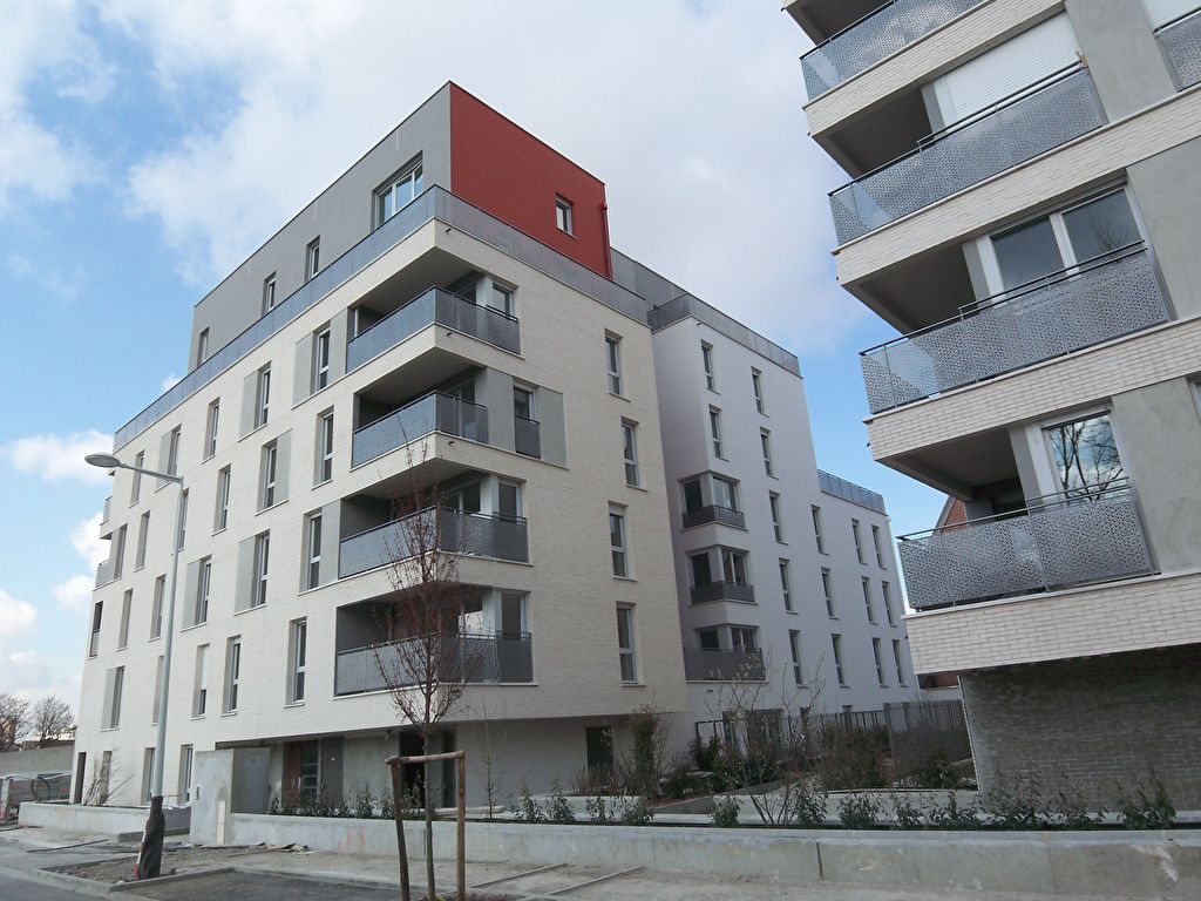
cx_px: 600
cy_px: 450
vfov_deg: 58.9
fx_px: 798
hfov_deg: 73.9
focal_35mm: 23
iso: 50
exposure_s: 1/160
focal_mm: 3.8
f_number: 5.6
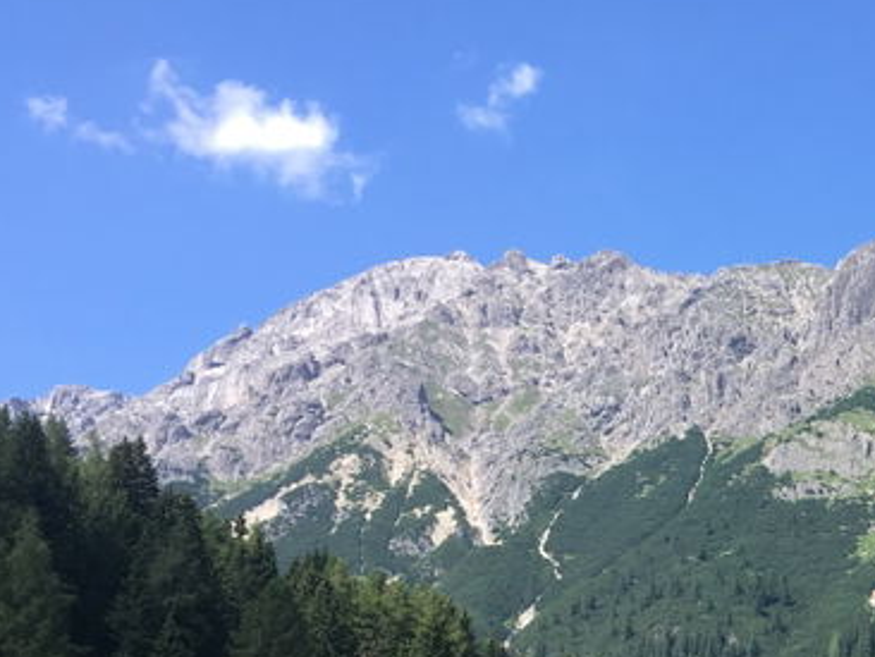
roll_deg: +0.7
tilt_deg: +11.1
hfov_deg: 23.9
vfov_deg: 18.8
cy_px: 690
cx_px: 985
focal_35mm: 76
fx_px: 1922
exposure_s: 1/601
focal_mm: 4.15
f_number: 2.2
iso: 25
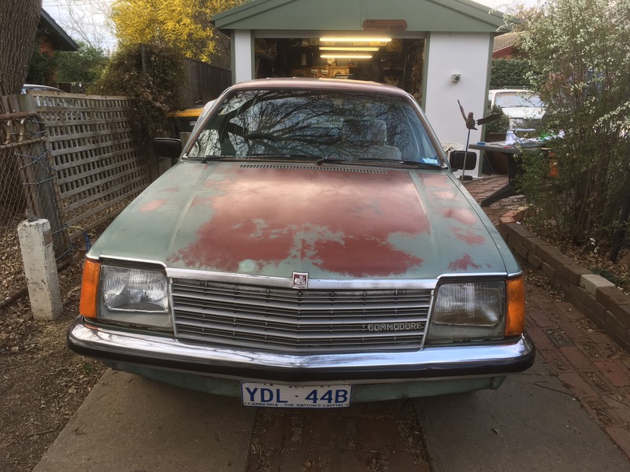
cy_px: 236
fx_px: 528
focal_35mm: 29
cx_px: 315
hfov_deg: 61.7
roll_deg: -0.6
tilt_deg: -14.4
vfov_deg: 48.2
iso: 32
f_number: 2.2
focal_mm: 4.15
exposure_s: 1/100
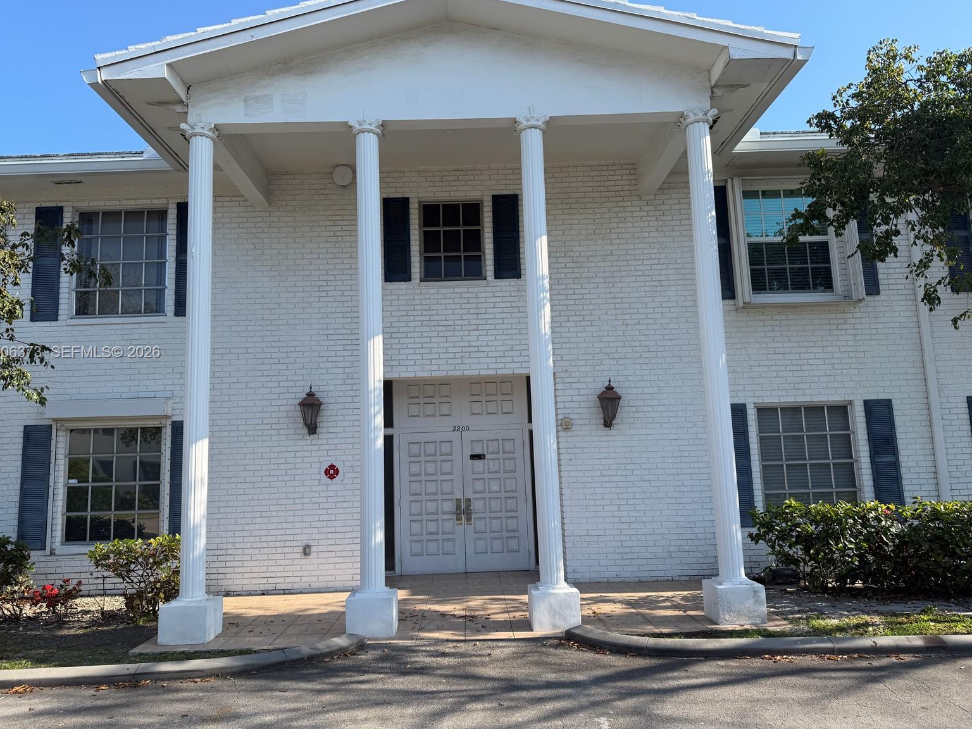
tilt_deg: +7.5
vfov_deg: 54.9
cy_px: 353
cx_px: 470
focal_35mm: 25
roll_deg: +1.4
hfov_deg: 69.4
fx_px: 702
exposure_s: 1/2525
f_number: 1.78
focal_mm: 6.76
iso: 80
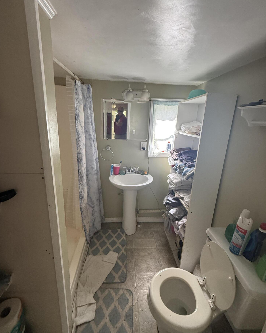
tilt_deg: -12.2
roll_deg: -1.6
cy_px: 154
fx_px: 148
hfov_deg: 84.0
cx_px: 129
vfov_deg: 96.6
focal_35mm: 15
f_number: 2.2
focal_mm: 2.22
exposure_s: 1/99
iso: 250
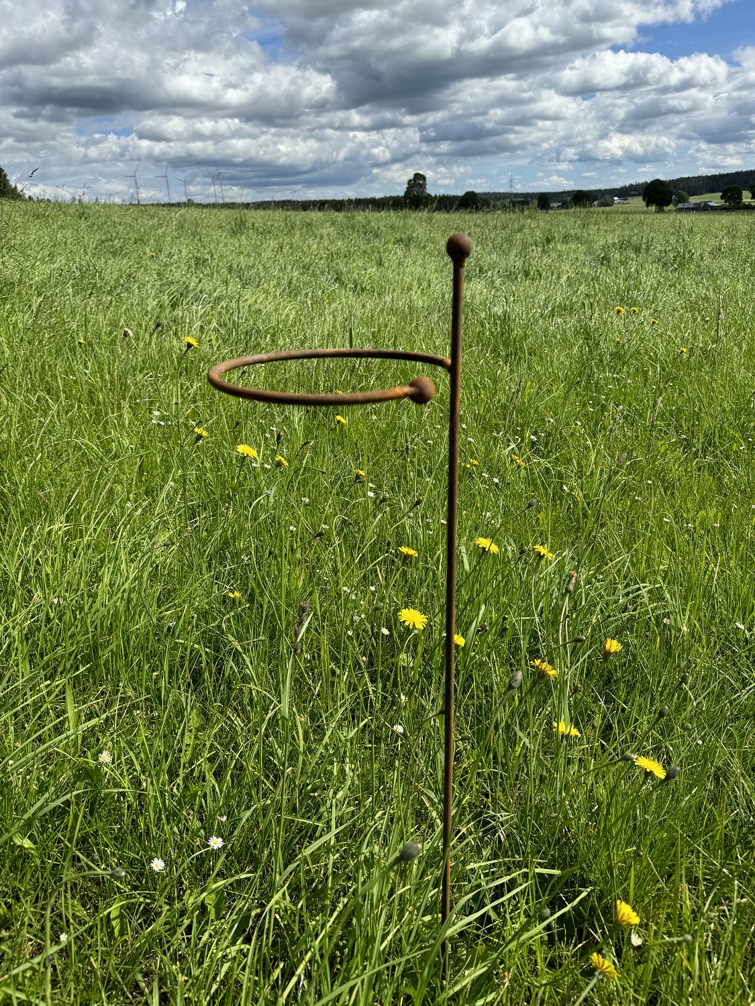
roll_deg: +3.1
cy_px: 503
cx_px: 378
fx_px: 698
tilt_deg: -22.5
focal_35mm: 24
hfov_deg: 56.8
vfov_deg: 71.6
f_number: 1.78
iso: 80
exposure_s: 1/4310
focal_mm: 6.76
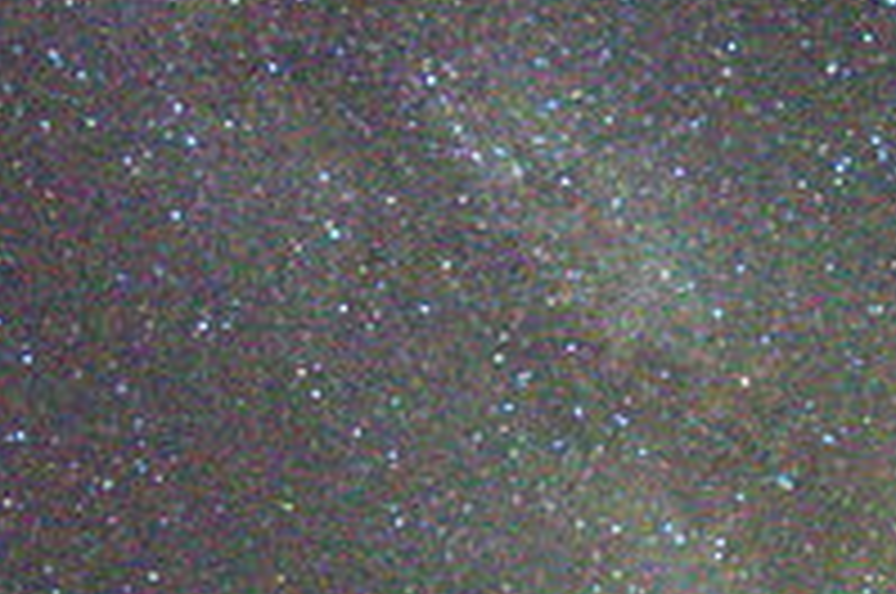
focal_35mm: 49
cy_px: 304
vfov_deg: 27.4
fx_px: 1218
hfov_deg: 39.7
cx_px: 621
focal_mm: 10
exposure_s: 10
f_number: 3.5
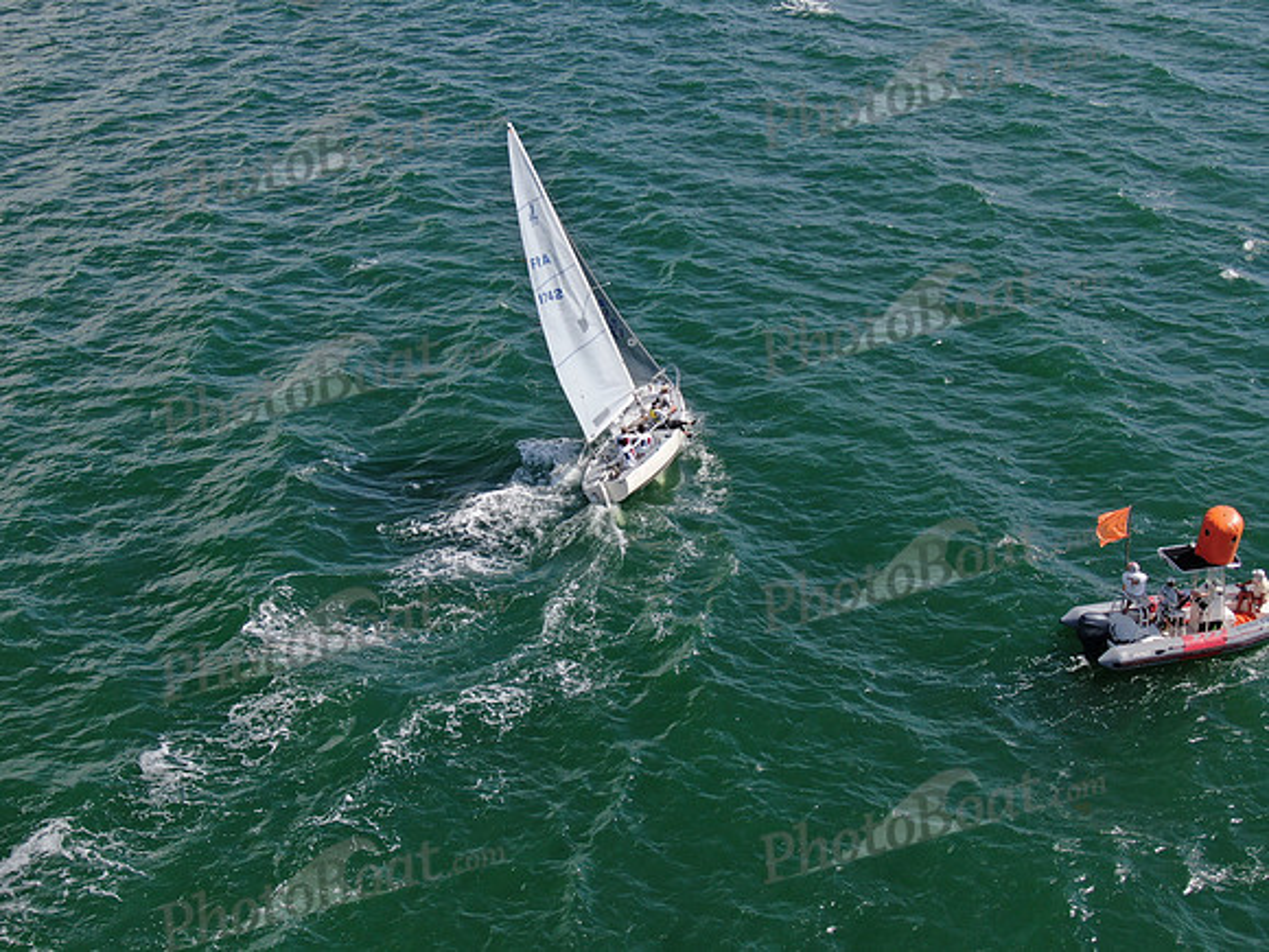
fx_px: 1760
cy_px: 476
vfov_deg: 30.3
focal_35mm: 48
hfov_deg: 39.7
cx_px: 634
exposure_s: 1/800
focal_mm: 8.6
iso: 100
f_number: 3.8
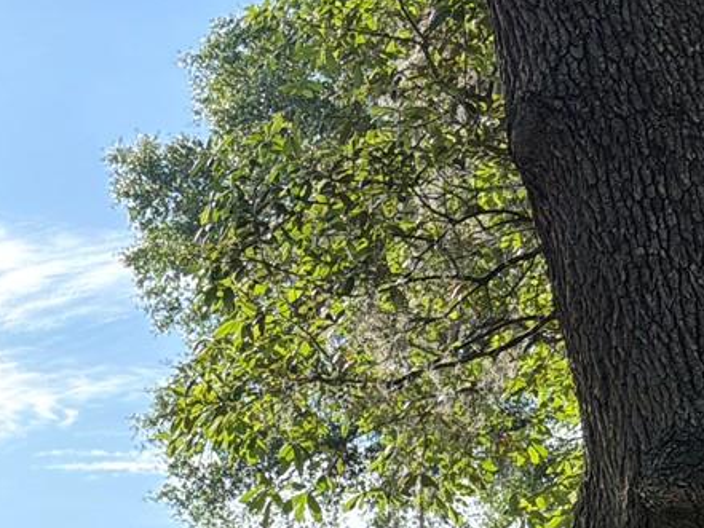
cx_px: -445
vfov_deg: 15.5
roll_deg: -0.8
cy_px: 822
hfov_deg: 18.9
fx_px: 1770
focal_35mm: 87
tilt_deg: +0.0
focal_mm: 6.76
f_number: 1.78
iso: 100
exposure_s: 1/1156
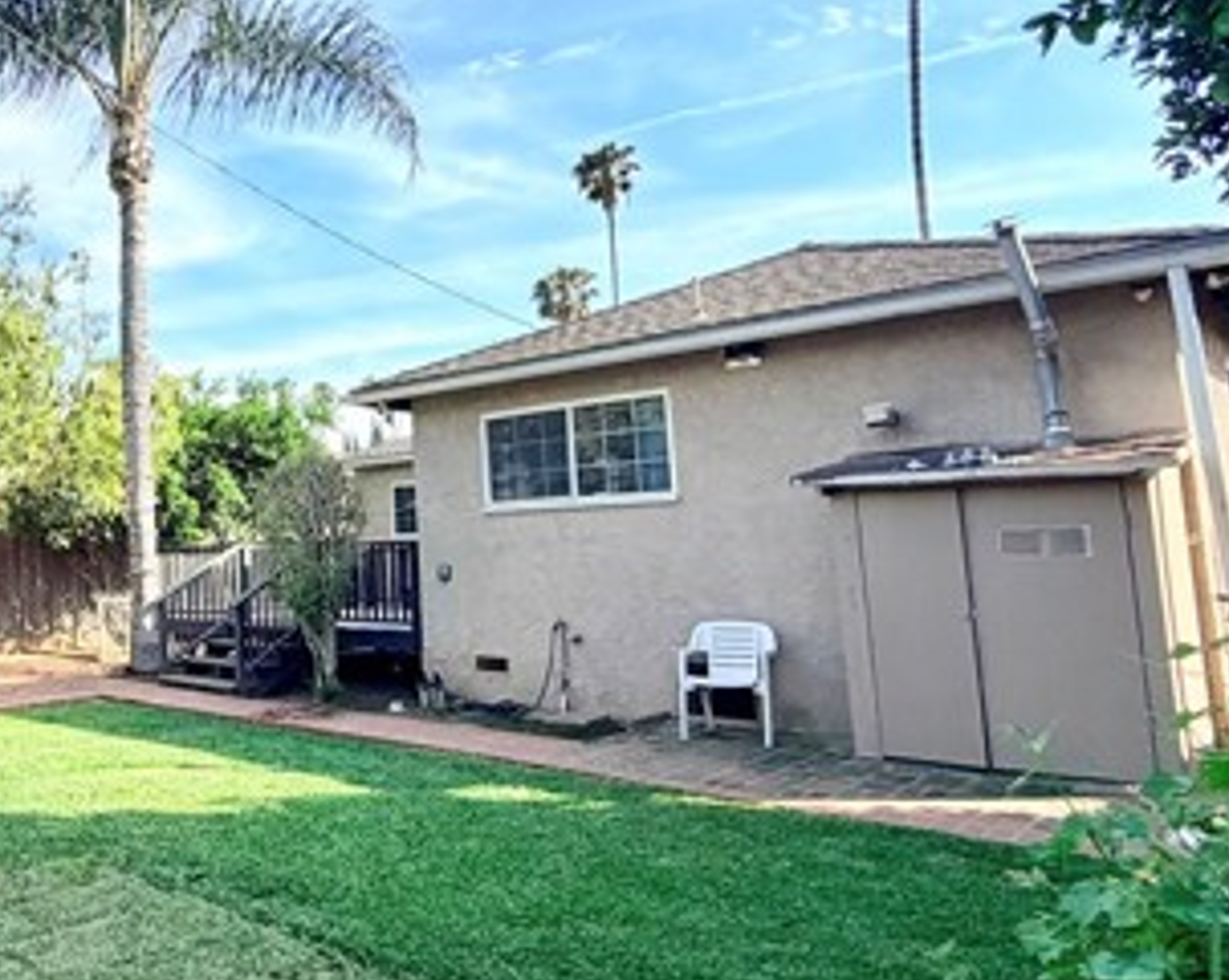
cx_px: 134
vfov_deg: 49.8
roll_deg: +1.1
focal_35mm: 29
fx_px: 1054
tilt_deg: +9.6
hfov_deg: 53.4
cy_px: 427
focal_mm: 2.22
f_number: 2.2
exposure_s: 1/770
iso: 32
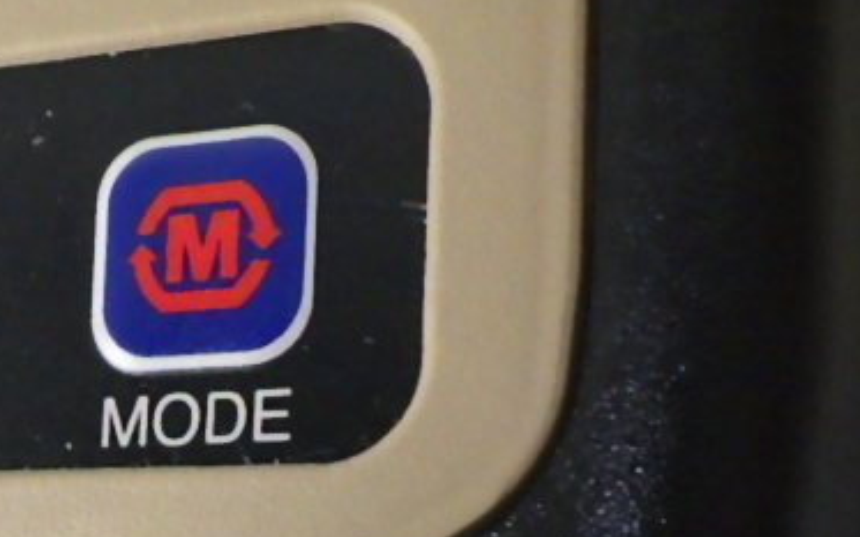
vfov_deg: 13.0
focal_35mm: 99
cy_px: 567
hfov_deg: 20.3
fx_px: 2320
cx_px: -16
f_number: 3.8
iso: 1600
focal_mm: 6.1
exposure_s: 1/50
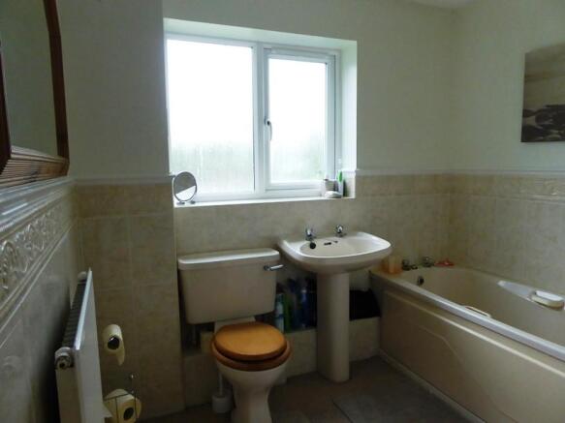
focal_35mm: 25
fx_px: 408
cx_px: 282
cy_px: 212
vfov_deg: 54.9
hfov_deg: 69.4
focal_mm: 4.3
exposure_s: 1/250
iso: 500
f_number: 3.3
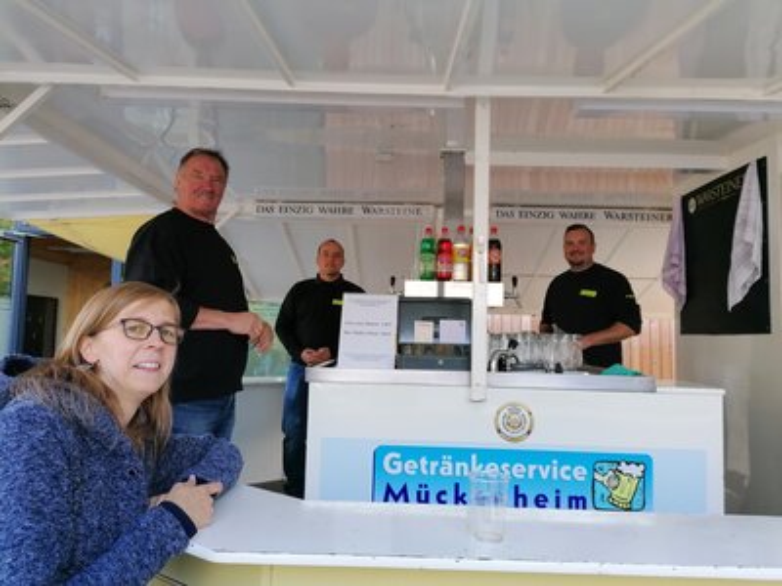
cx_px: 391
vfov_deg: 51.4
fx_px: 610
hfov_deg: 65.3
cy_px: 293
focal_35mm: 27
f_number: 1.8
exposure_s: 1/50
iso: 50
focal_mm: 4.75
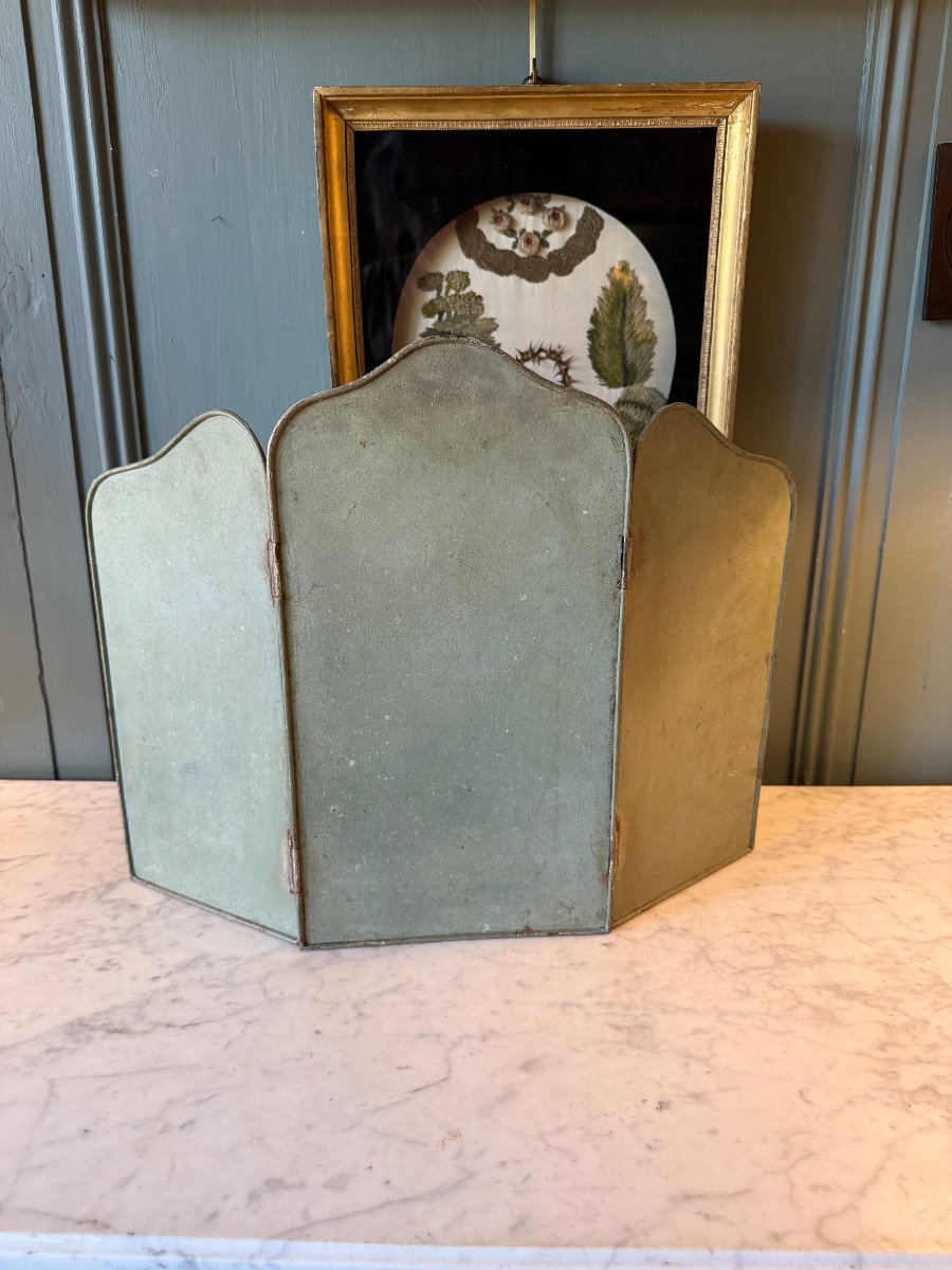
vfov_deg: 71.6
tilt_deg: -16.9
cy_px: 635
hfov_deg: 56.8
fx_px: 880
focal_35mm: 24
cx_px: 476
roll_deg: +0.5
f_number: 1.78
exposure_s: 1/121
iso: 200
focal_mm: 6.76
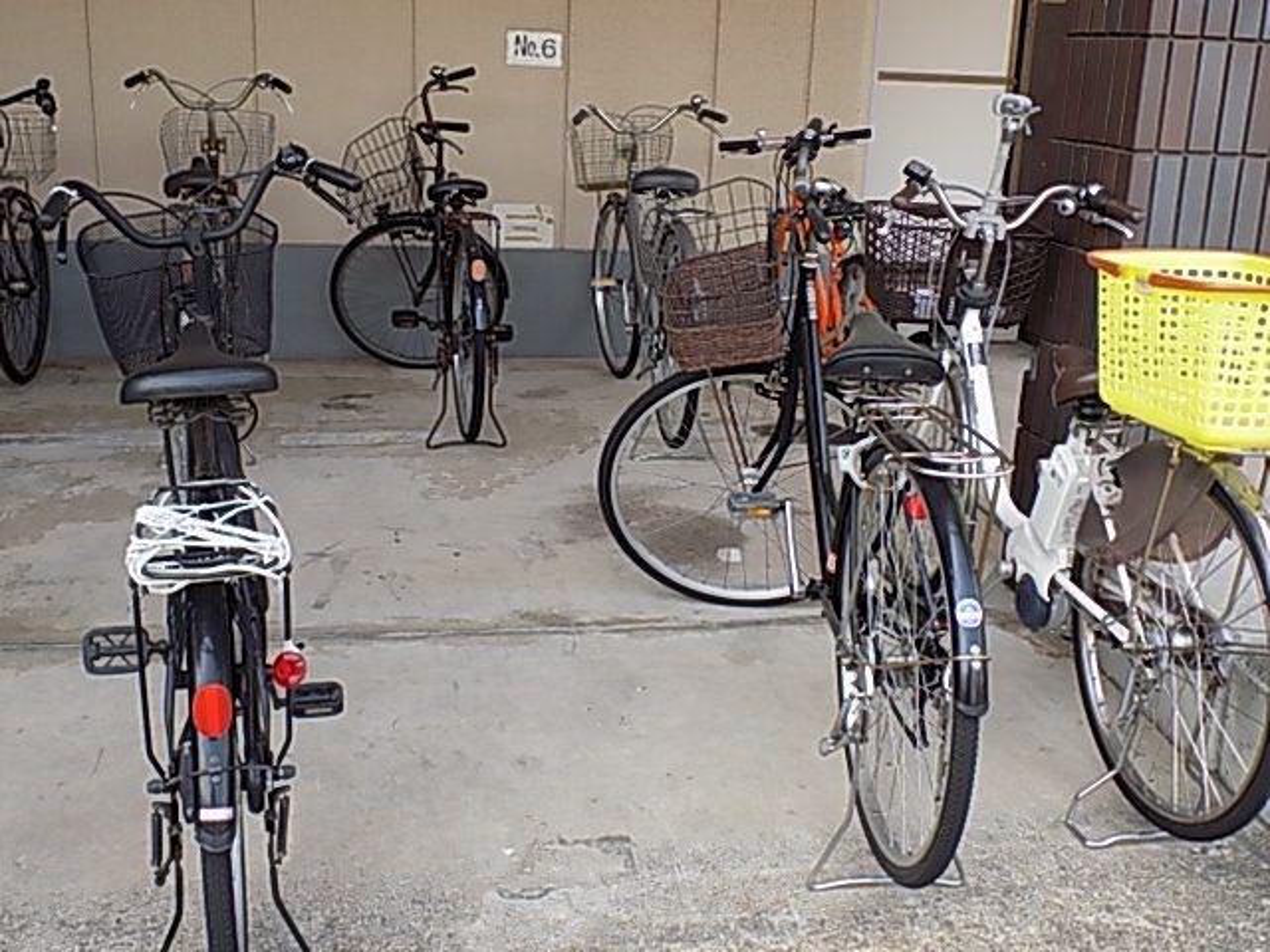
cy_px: 476
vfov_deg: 38.7
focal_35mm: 37
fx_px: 1357
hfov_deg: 50.1
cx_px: 635
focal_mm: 6.6
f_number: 3.5
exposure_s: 1/125
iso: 80
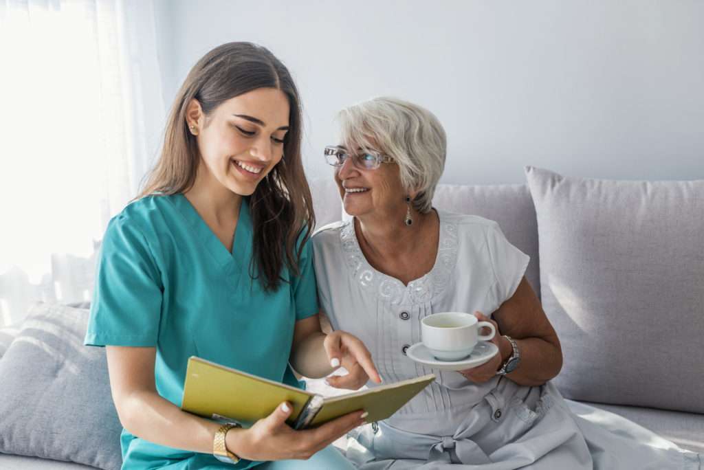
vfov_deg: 37.9
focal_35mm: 35
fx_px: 685
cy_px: 235
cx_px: 352
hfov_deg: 54.4
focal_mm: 35
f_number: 3.5
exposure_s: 1/100
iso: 100
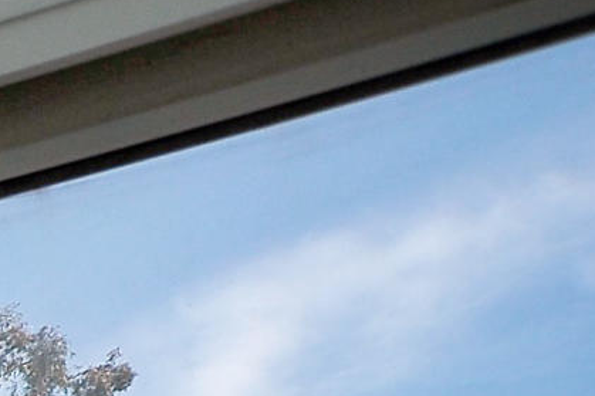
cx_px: -1518
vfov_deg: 8.3
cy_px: 1317
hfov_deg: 9.3
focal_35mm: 129
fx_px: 2131
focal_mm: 18
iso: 640
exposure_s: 1/400
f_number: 11
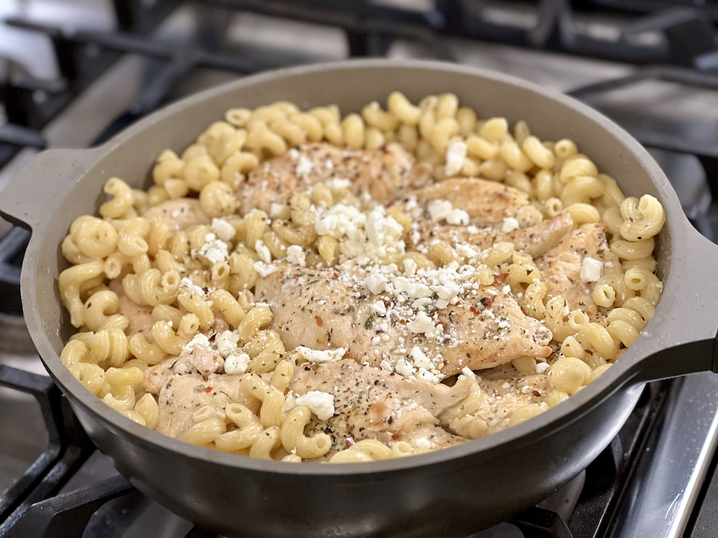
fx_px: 1597
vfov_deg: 19.1
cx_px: 359
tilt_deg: -37.7
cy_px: 269
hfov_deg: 25.3
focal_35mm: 77
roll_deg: +5.0
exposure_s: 1/40
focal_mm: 9
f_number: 2.8
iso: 250
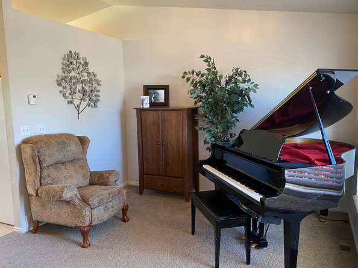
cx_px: 184
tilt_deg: -7.1
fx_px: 290
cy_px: 142
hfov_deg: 63.4
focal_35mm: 28
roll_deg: +0.8
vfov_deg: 49.8
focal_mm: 4.25
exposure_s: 1/60
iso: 200
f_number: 1.8
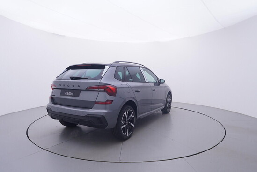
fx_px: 161
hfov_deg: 77.3
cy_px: 86
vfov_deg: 56.2
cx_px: 128
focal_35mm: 22
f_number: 5
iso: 200
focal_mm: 15
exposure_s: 1/80
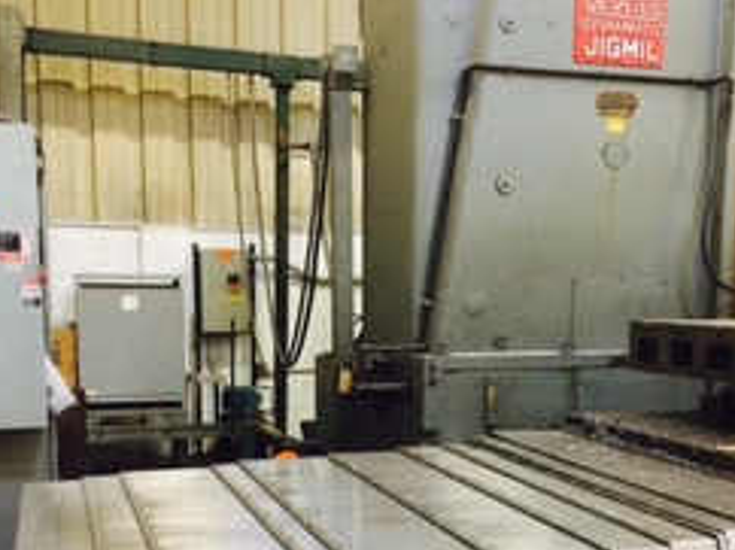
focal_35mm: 48
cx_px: 401
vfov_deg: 29.6
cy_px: 428
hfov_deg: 39.7
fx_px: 1018
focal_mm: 4.15
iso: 320
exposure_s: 1/24
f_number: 2.2
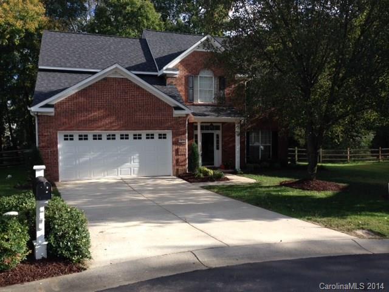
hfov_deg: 55.4
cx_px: 194
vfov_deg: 42.9
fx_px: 371
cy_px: 146
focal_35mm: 33
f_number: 2.4
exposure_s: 1/742
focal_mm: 4.12
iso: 50
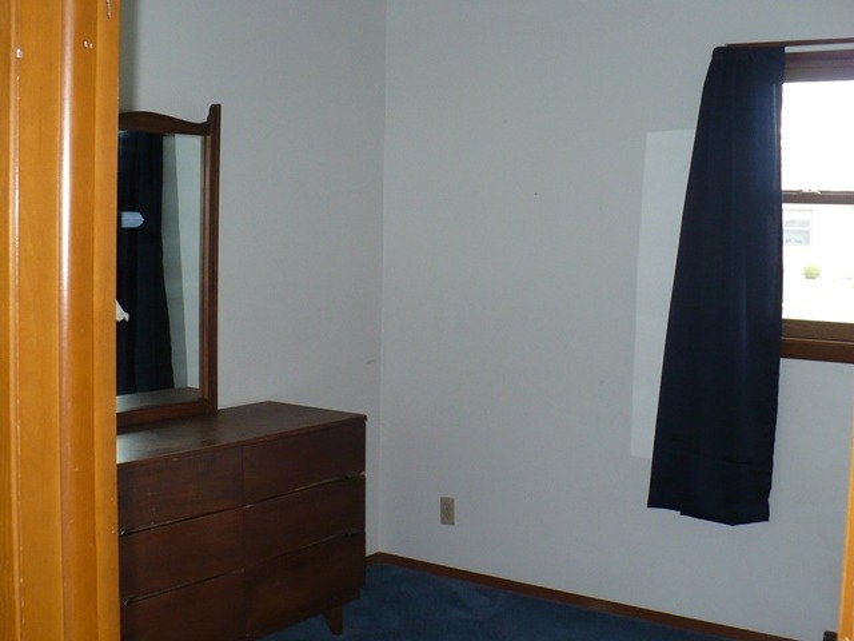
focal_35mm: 45
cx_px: 427
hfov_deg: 42.1
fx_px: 1110
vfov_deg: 32.2
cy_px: 320
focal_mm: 6.1
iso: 160
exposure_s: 1/30
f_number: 2.8
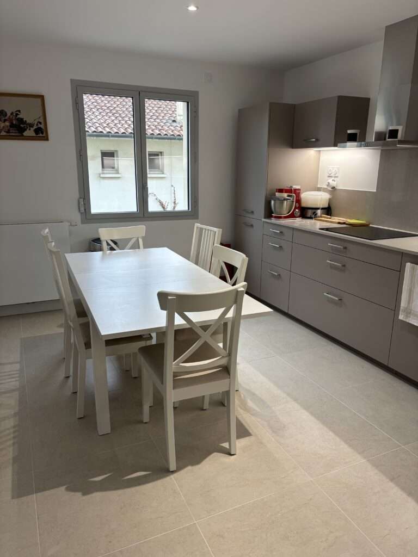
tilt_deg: -16.2
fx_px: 419
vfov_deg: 67.3
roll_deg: -1.4
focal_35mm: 26
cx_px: 209
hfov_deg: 53.1
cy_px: 278
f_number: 1.6
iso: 100
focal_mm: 5.96
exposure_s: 1/100
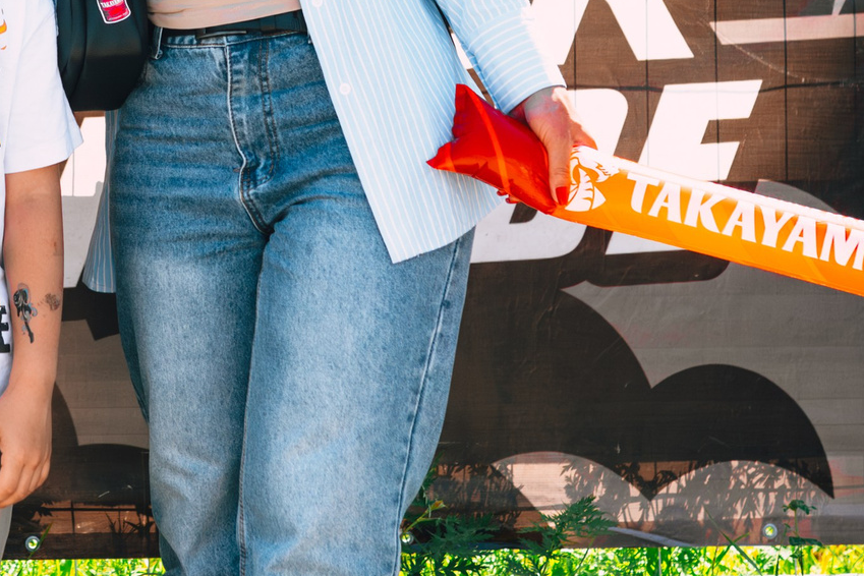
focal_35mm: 78
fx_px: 1872
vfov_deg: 16.7
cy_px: -121
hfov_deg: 25.0
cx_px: 49
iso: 1250
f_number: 2.8
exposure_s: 1/8000
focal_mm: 24
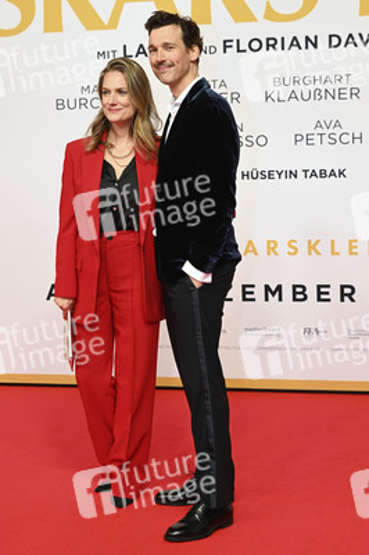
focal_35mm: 59
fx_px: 909
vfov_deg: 34.0
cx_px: 184
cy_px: 278
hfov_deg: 23.0
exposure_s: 1/125
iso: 640
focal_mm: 59
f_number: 5
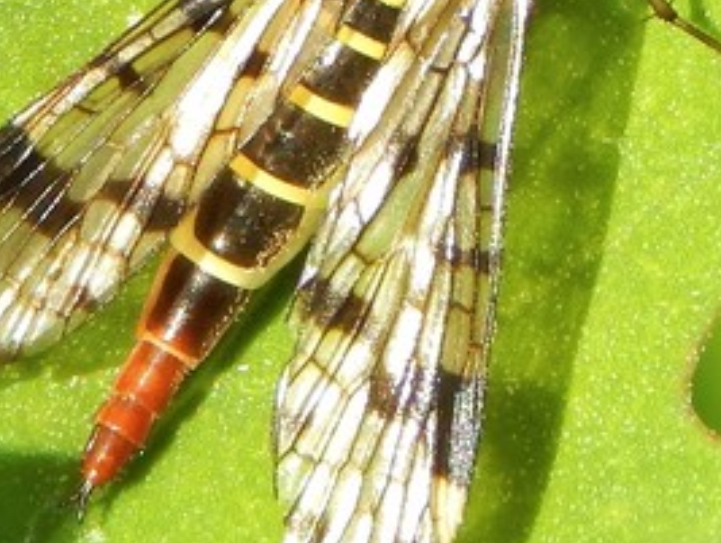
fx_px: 15434
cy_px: -78
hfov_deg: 2.7
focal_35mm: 740
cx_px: 369
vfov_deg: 2.0
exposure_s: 1/250
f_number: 5.6
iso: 125
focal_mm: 41.7
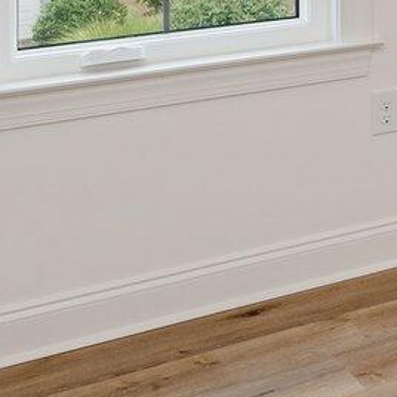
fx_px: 1181
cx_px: 889
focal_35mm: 91
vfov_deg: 17.5
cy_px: -160
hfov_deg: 14.4
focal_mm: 14
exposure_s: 1/30
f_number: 9
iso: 200
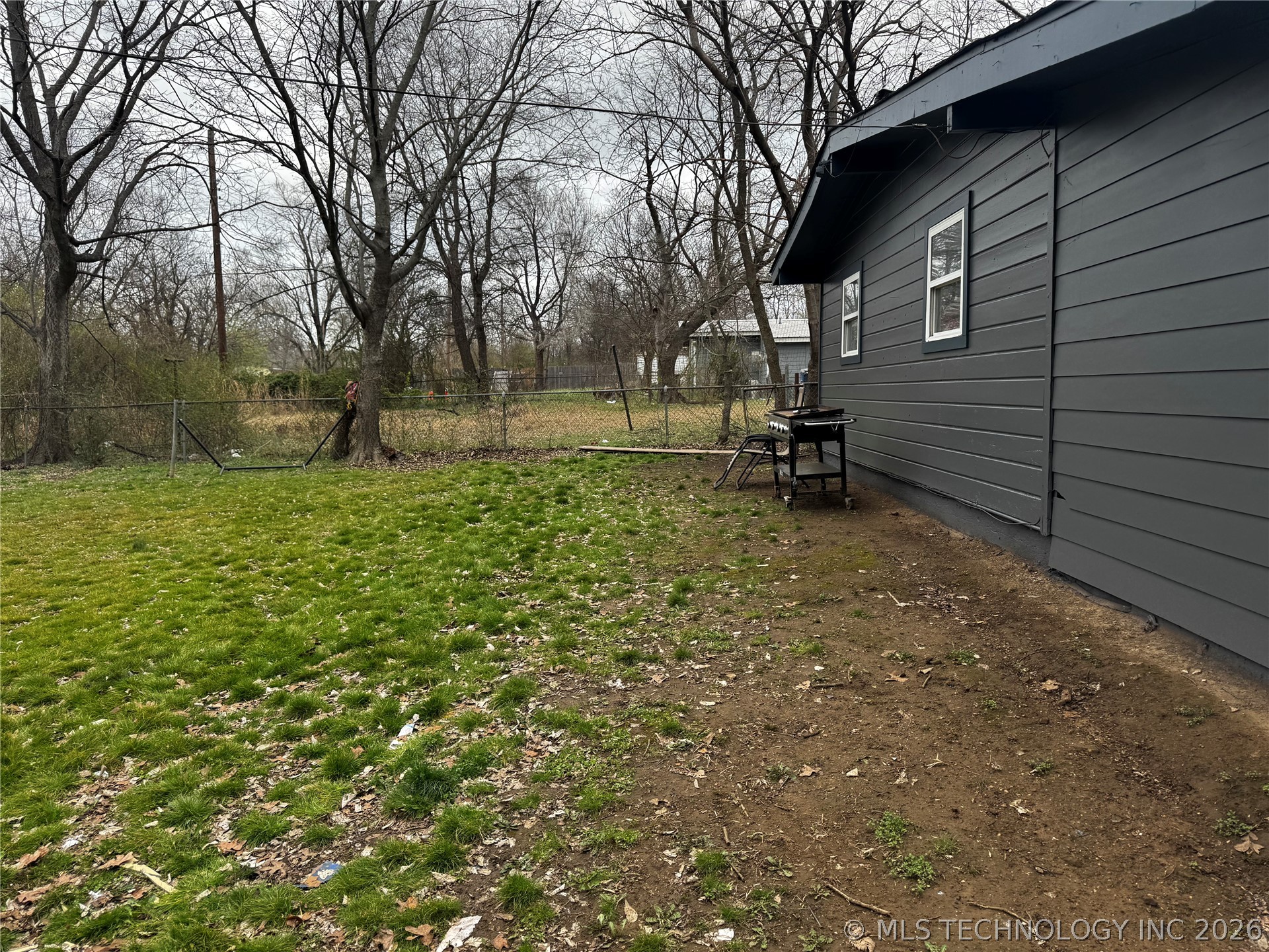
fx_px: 880
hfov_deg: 71.6
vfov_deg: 56.8
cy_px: 476
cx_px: 634
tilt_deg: -4.3
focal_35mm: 24
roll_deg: +0.3
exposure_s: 1/143
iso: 80
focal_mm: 6.76
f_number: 1.78
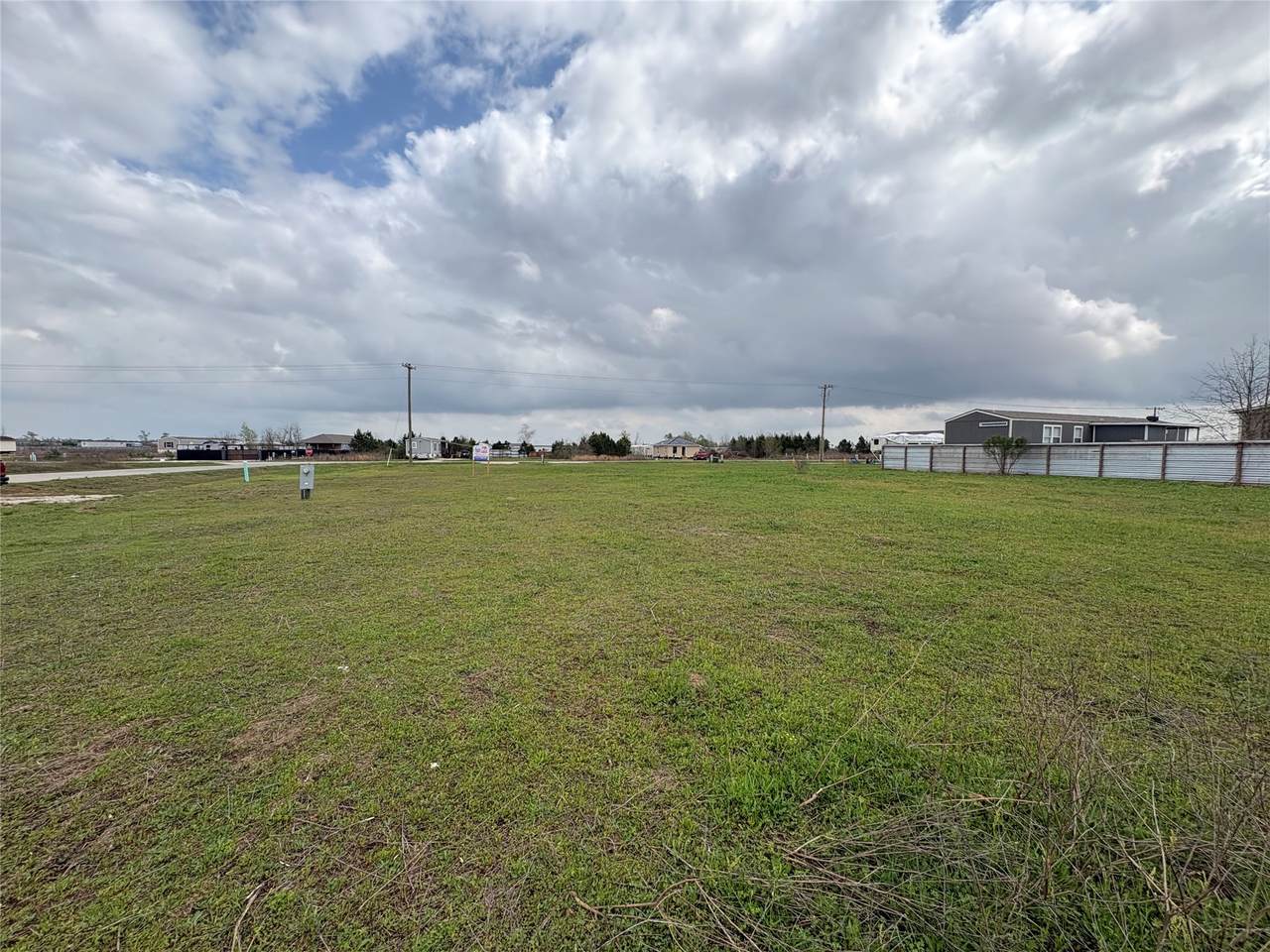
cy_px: 476
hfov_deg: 102.1
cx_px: 635
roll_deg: -0.8
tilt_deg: -2.5
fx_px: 514
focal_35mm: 14
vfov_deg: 85.7
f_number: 2.2
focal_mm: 2.22
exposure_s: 1/1709
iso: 40
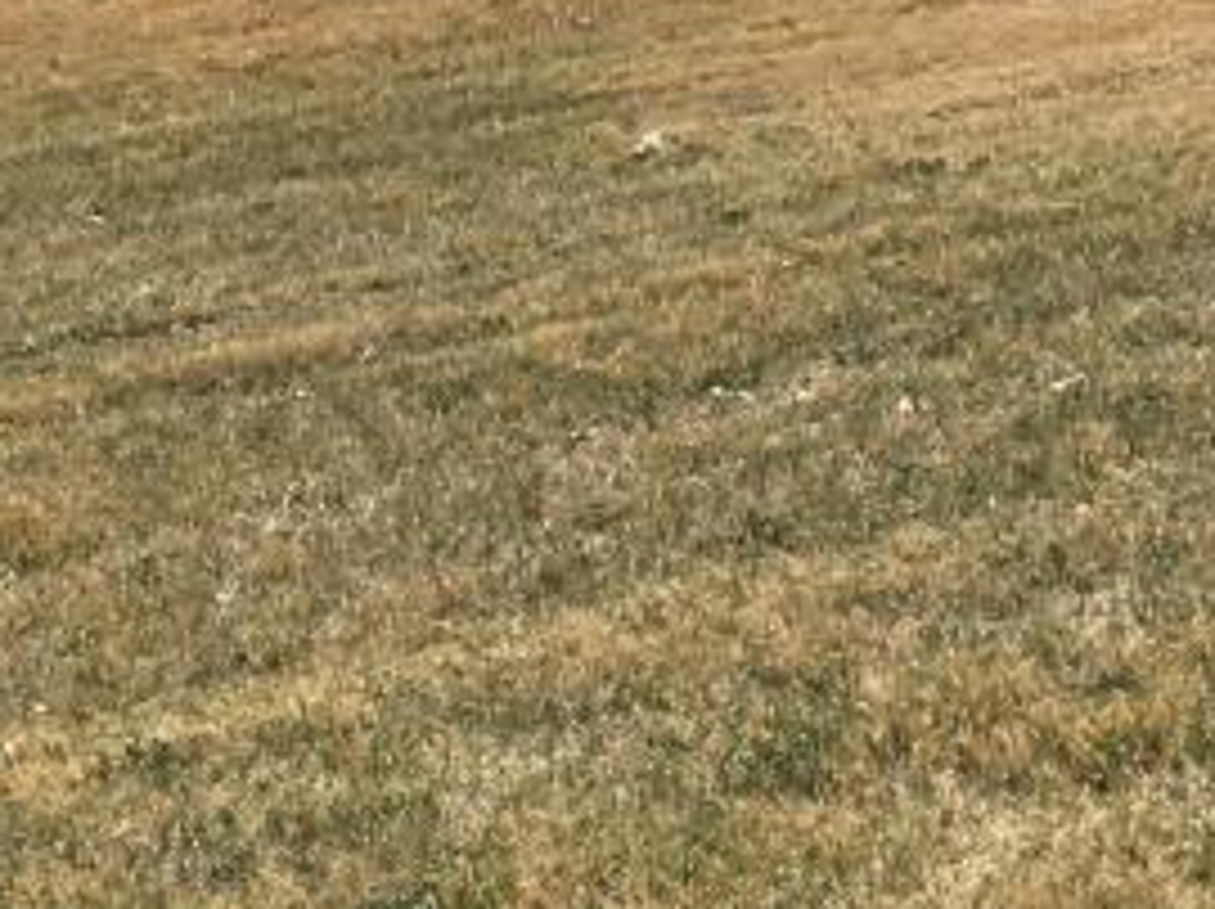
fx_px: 3858
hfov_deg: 17.8
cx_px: 891
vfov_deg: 12.4
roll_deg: -1.1
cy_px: -702
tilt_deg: -7.6
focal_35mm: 110
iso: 25
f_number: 2.2
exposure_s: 1/2137
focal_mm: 4.15
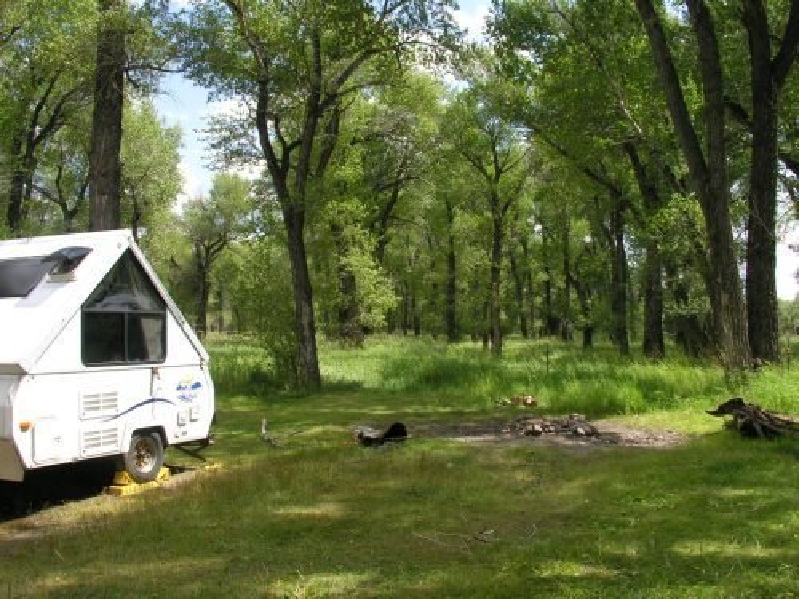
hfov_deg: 52.6
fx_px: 808
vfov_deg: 40.7
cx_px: 400
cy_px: 300
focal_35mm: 35
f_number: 5
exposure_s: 1/147
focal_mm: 8.9
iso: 50
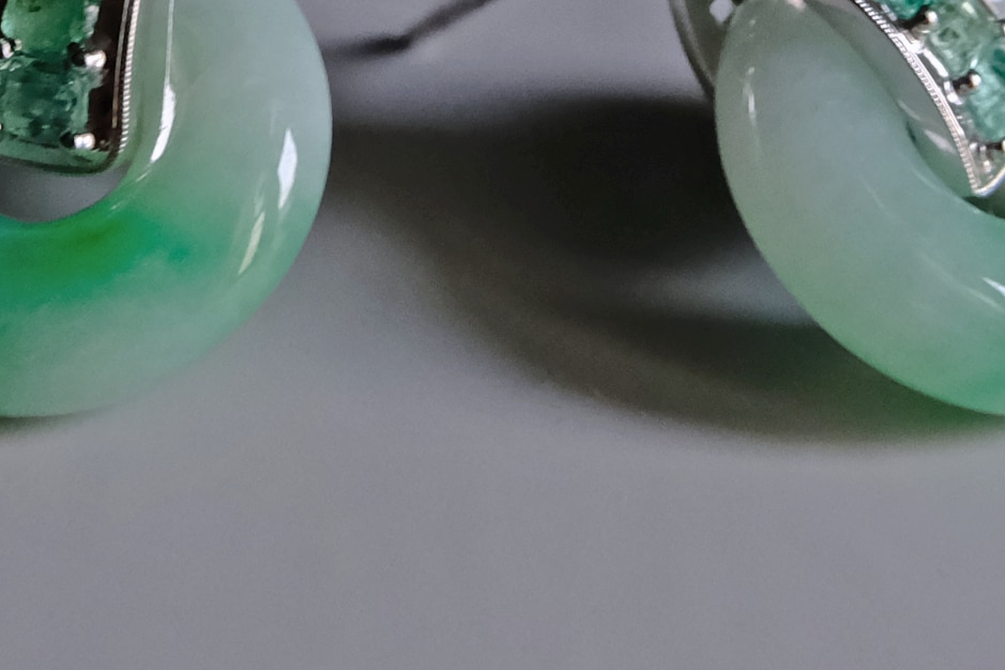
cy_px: 37
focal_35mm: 49
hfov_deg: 40.3
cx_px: 488
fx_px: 1368
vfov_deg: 26.4
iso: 1600
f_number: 4.5
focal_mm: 15
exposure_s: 1/8
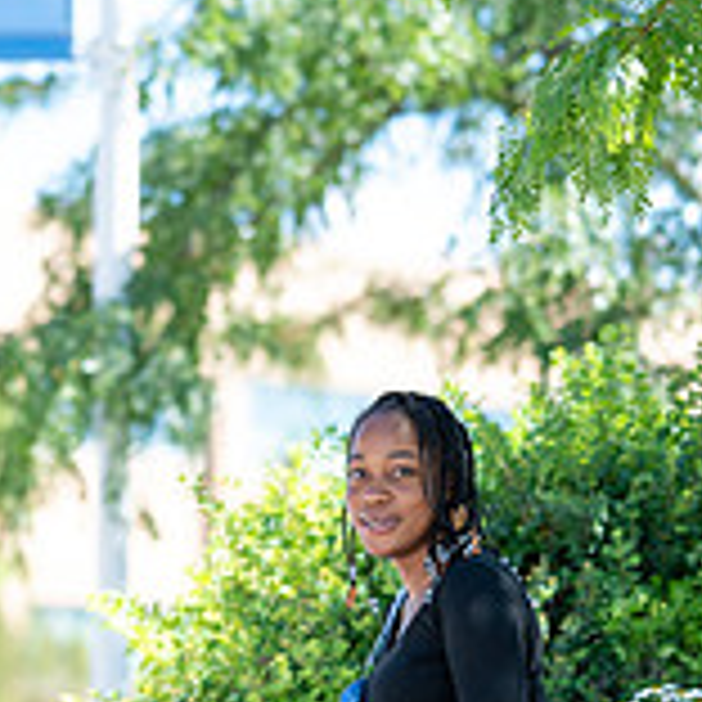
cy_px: 511
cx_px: 238
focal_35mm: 268
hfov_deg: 6.5
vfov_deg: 6.5
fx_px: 6149
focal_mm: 85
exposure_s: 1/1250
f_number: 1.8
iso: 160
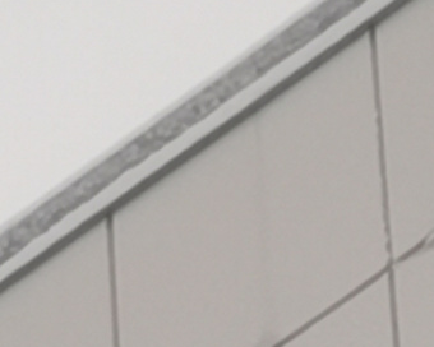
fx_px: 6564
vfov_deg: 3.0
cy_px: 961
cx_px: 576
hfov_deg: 3.8
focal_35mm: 511
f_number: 1.8
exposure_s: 1/100
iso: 64
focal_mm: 4.75
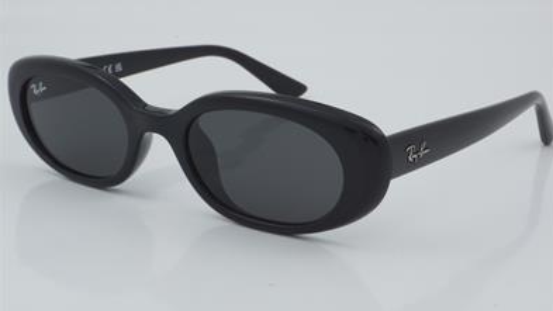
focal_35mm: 80
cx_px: 280
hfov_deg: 26.5
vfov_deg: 15.1
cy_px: 142
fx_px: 1173
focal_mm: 50
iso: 100
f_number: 29
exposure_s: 1/4
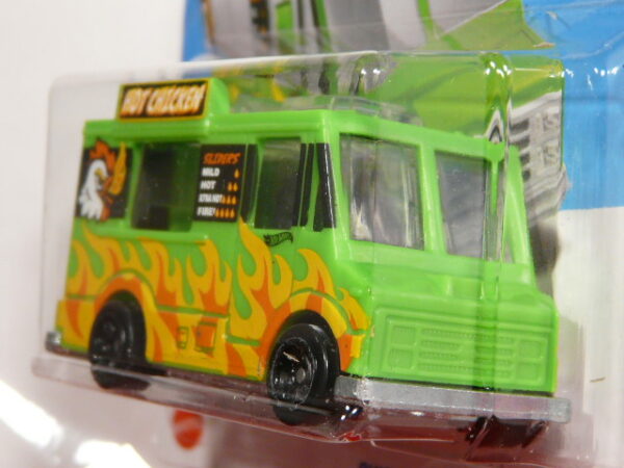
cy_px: 234
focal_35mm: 105
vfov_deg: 14.1
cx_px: 312
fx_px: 1893
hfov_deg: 18.7
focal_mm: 10.8
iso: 160
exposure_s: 1/50
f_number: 3.2
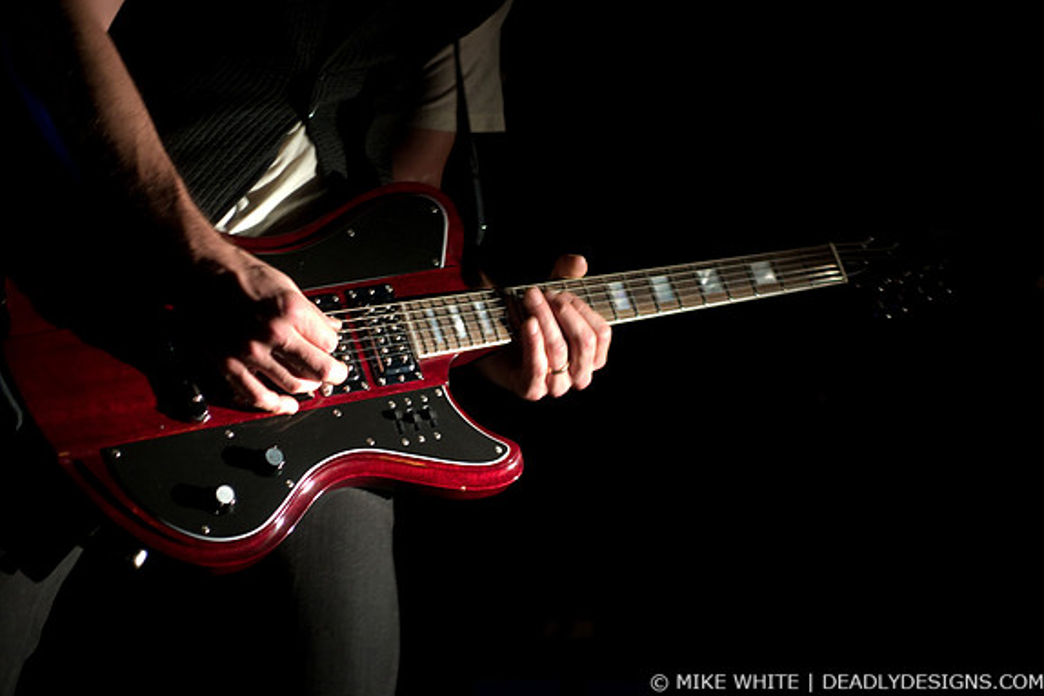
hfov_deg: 19.3
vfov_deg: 12.9
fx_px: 3075
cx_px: 526
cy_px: 348
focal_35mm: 106
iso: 1000
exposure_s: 1/25
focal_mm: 70
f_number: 3.5
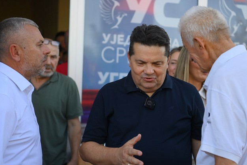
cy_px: 79
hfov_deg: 22.8
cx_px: 145
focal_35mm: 89
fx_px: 610
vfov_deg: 15.4
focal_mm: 70
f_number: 2.8
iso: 1250
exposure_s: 1/4000
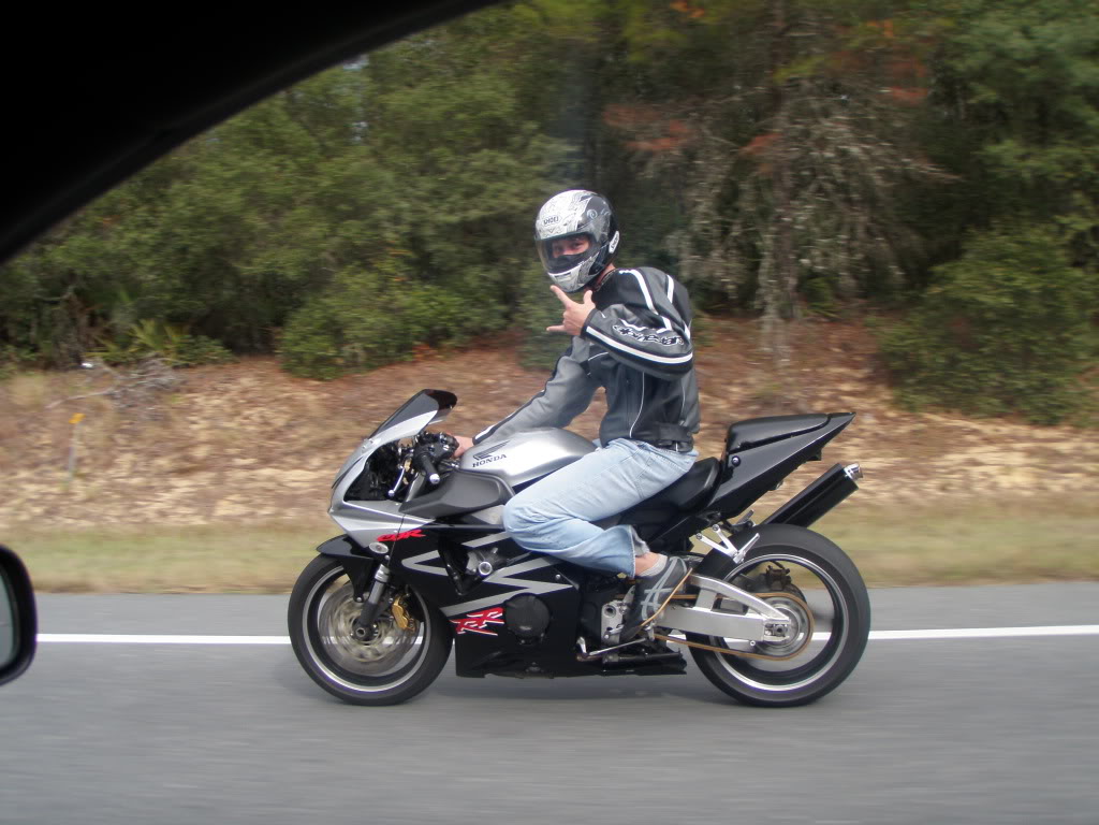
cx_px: 550
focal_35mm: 38
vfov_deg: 37.7
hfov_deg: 49.0
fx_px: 1206
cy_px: 412
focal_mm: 6.7
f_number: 3.5
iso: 80
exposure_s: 1/250
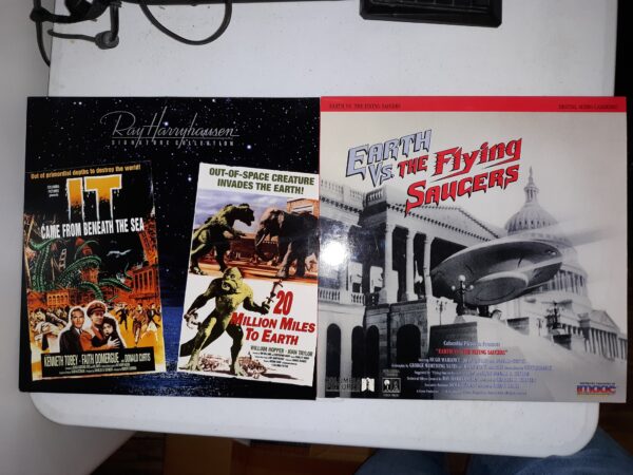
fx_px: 512
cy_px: 238
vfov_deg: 49.7
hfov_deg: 63.4
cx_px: 316
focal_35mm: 28
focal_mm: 3.7
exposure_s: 1/40
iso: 64
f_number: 1.7
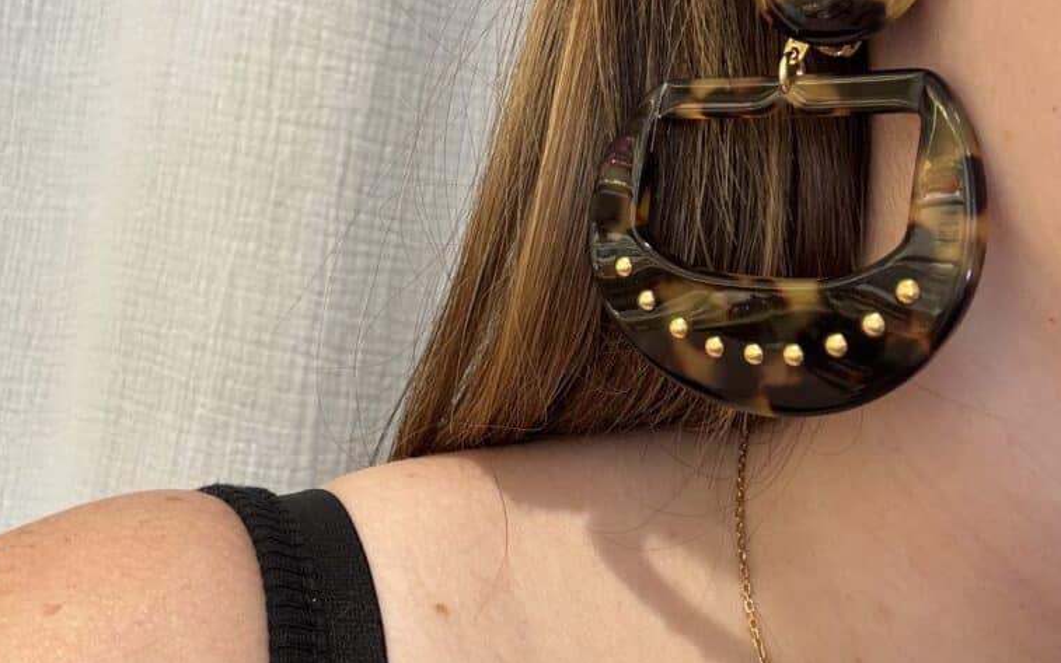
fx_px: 1243
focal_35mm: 43
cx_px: 526
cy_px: 332
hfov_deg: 46.2
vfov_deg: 29.9
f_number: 1.9
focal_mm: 2.69
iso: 80
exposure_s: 1/50
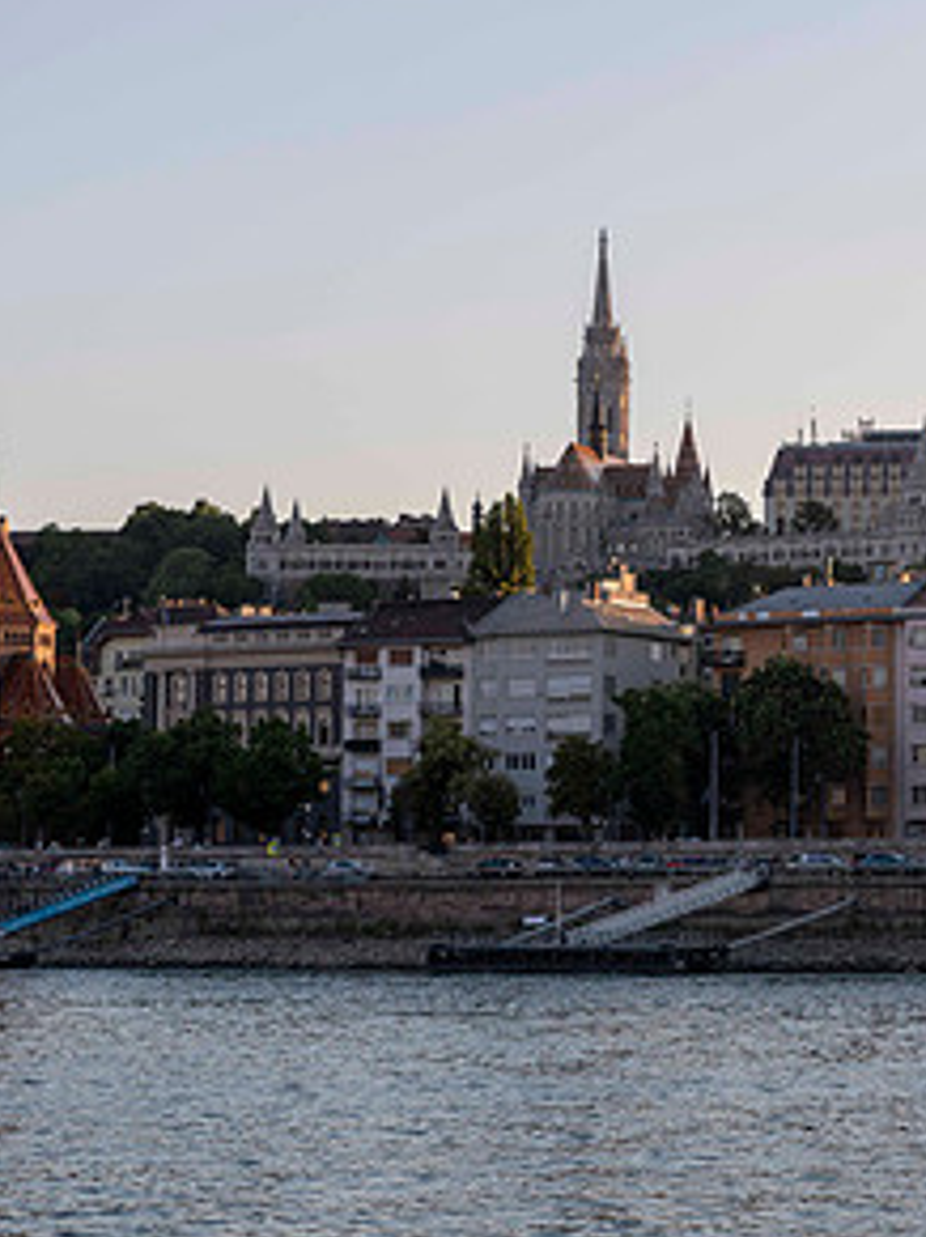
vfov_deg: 17.0
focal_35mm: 116
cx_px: 1049
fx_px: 4140
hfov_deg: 12.5
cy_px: 538
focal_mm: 58
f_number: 5
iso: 64
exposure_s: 1/320
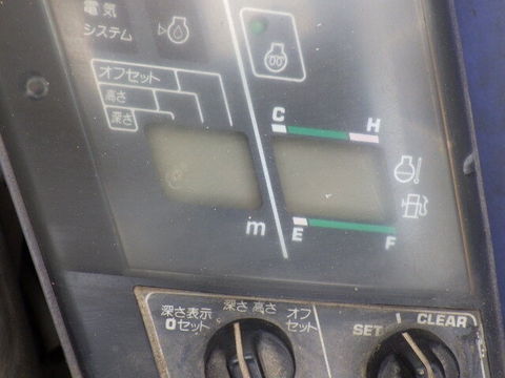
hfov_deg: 54.0
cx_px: 252
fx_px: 496
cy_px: 189
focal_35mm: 34
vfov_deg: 41.8
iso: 250
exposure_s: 1/50
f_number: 3.8
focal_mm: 6.1
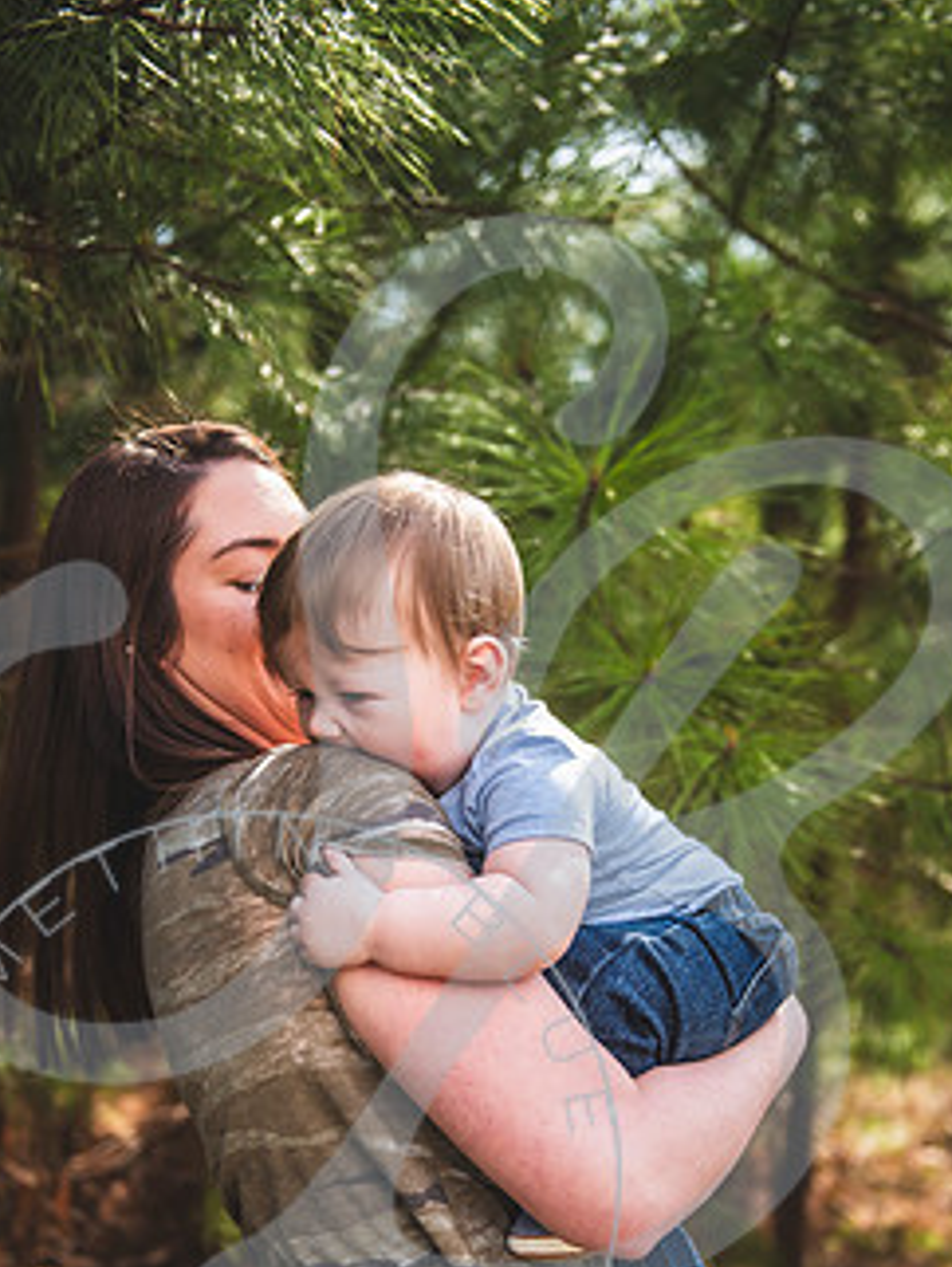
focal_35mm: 51
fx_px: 1868
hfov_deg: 28.6
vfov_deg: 36.9
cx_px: 433
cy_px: 877
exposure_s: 1/640
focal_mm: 38
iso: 100
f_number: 2.8
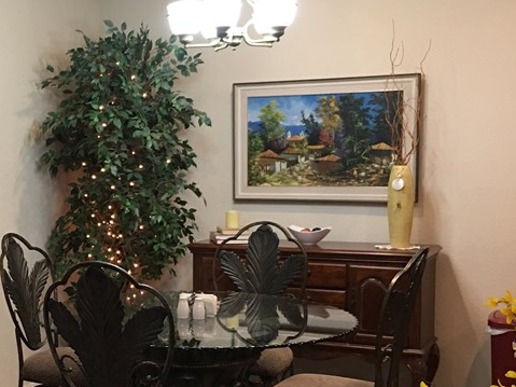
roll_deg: +0.7
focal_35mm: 62
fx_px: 924
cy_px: 246
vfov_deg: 23.6
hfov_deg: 29.9
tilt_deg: -3.6
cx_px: 50
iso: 50
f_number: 2.2
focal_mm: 4.15
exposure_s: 1/15
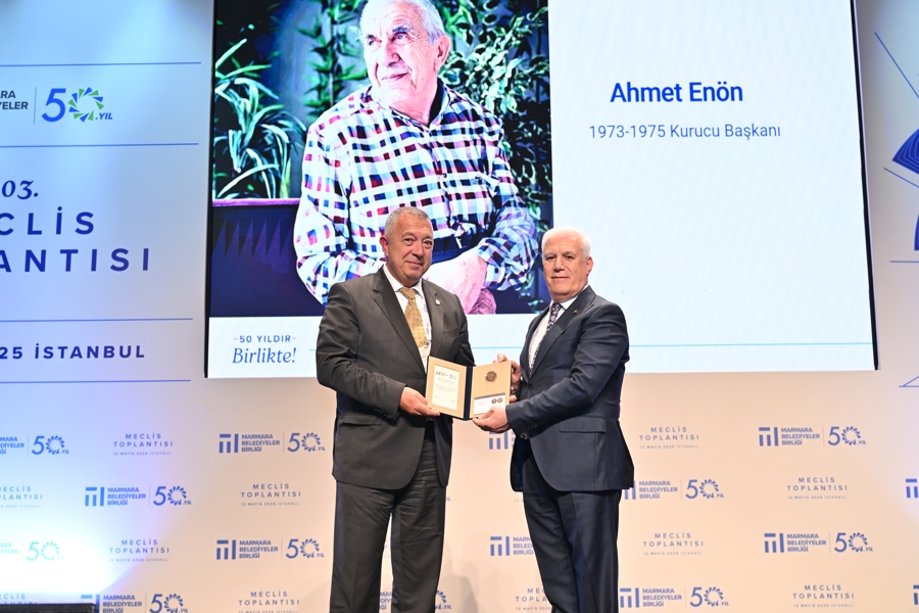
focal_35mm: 47
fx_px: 1200
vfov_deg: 28.6
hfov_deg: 41.9
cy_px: 306
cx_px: 460
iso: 1600
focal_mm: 47
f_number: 5
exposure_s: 1/200
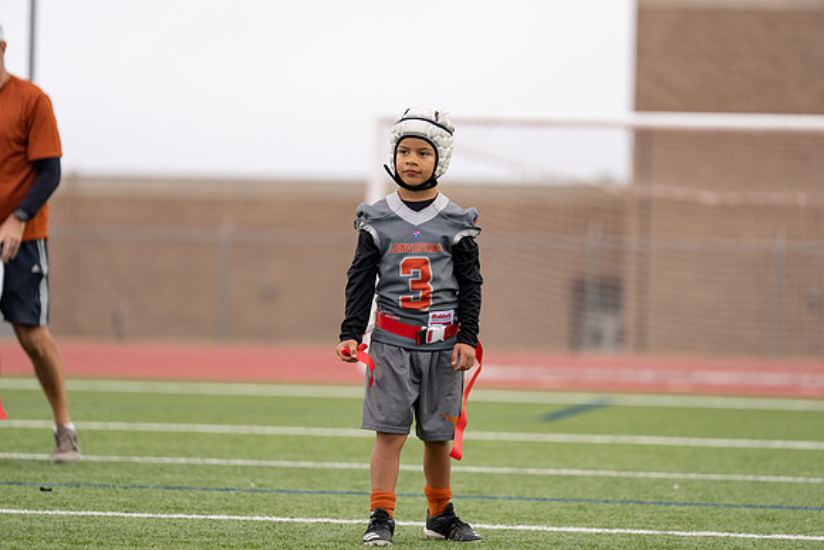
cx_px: 412
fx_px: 4304
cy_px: 275
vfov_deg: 7.3
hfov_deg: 10.9
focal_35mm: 188
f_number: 2.8
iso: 500
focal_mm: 188
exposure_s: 1/1000
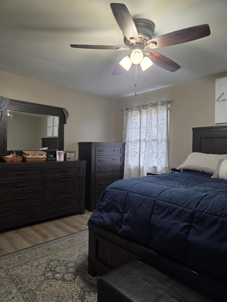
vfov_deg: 73.9
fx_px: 201
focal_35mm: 23
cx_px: 114
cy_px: 151
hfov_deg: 58.9
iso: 640
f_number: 1.8
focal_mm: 5.4
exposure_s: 1/120
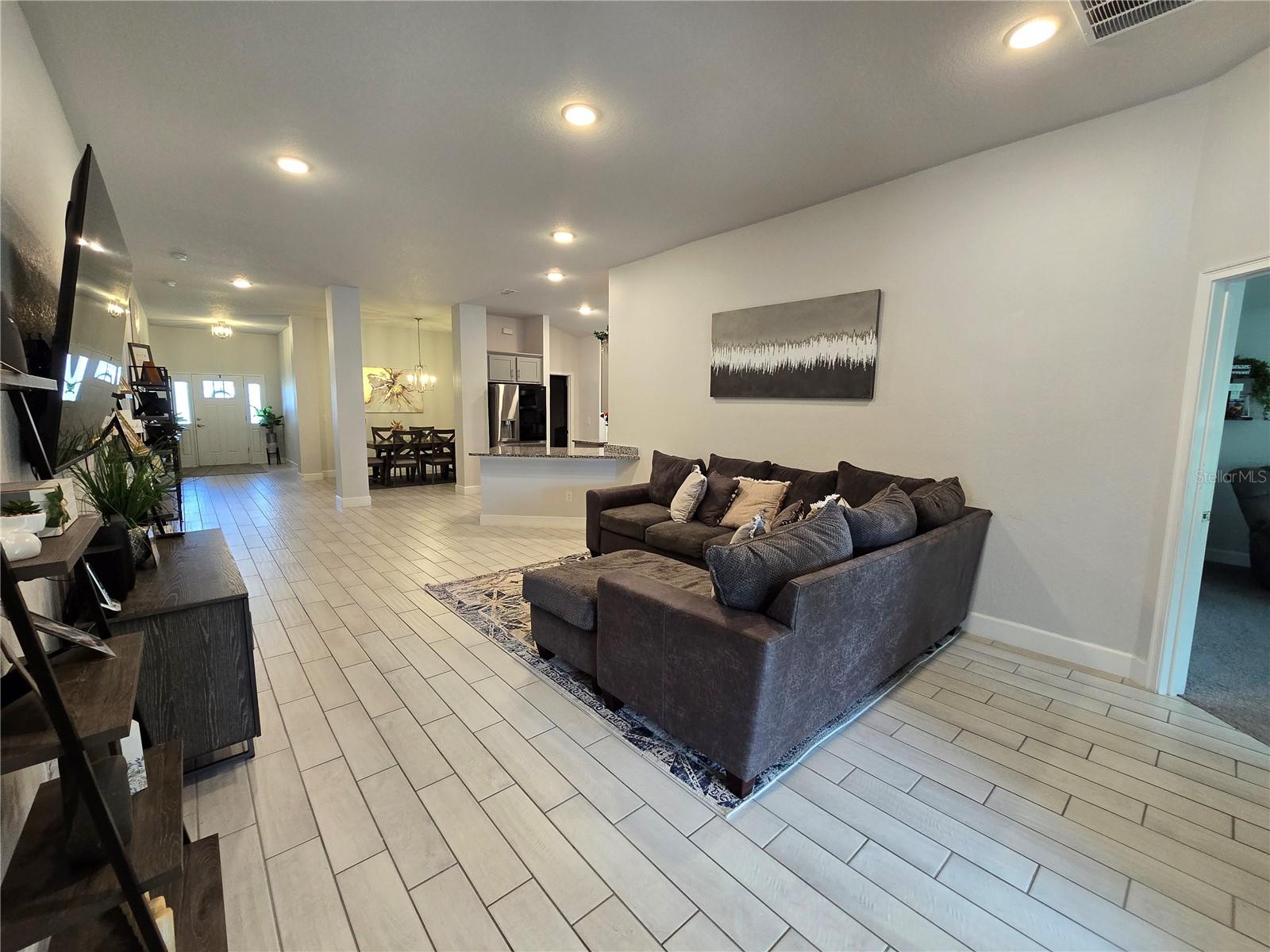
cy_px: 476
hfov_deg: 106.2
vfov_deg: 89.9
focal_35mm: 13
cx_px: 635
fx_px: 477
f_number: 2.2
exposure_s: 1/60
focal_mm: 2.2
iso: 250
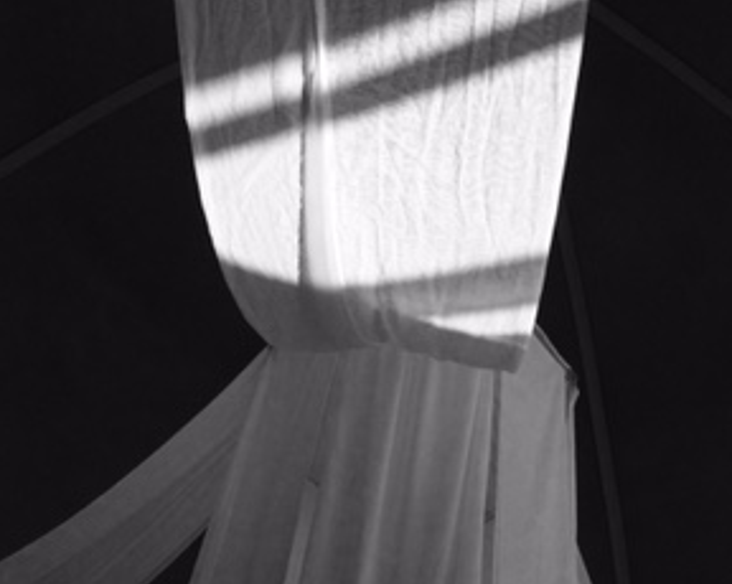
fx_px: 1364
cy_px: 566
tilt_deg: +46.6
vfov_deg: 23.3
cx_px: 437
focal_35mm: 63
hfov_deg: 30.0
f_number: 2.2
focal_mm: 4.15
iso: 32
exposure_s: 1/912
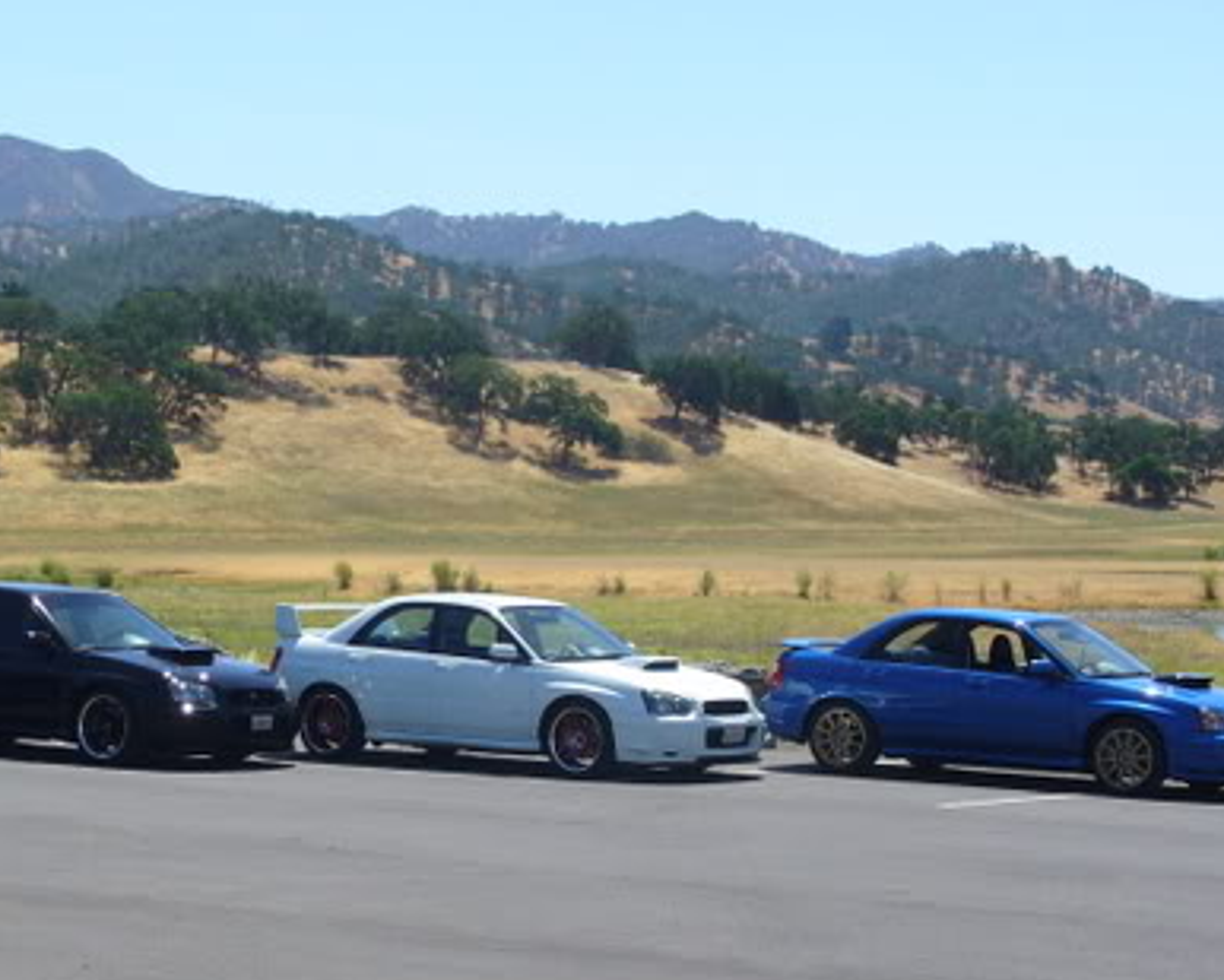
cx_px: 327
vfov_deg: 15.8
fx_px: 3515
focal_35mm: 97
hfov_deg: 19.6
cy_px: 698
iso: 80
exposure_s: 1/320
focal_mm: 9.9
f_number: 6.2
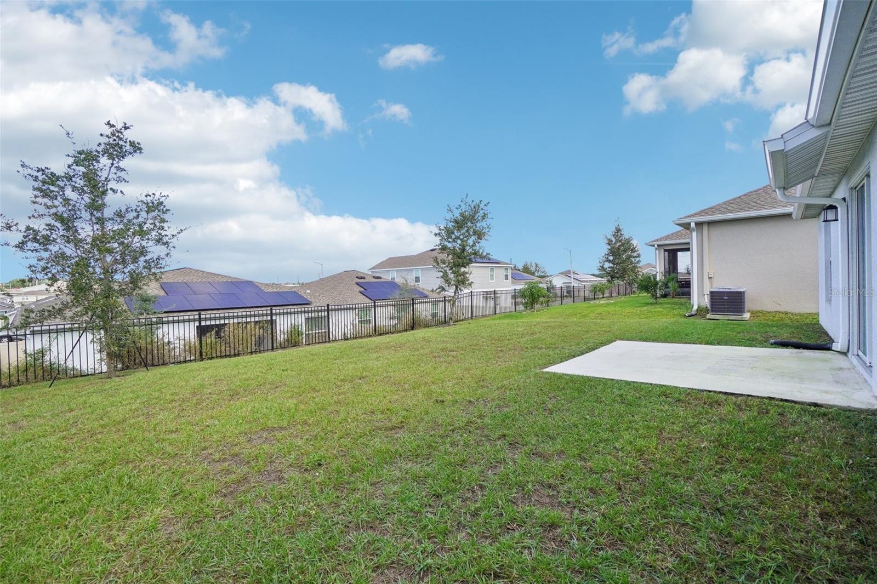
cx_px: 438
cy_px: 292
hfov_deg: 100.4
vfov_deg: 77.3
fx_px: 365
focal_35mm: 15
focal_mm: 10
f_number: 8
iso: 400
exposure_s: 1/1000
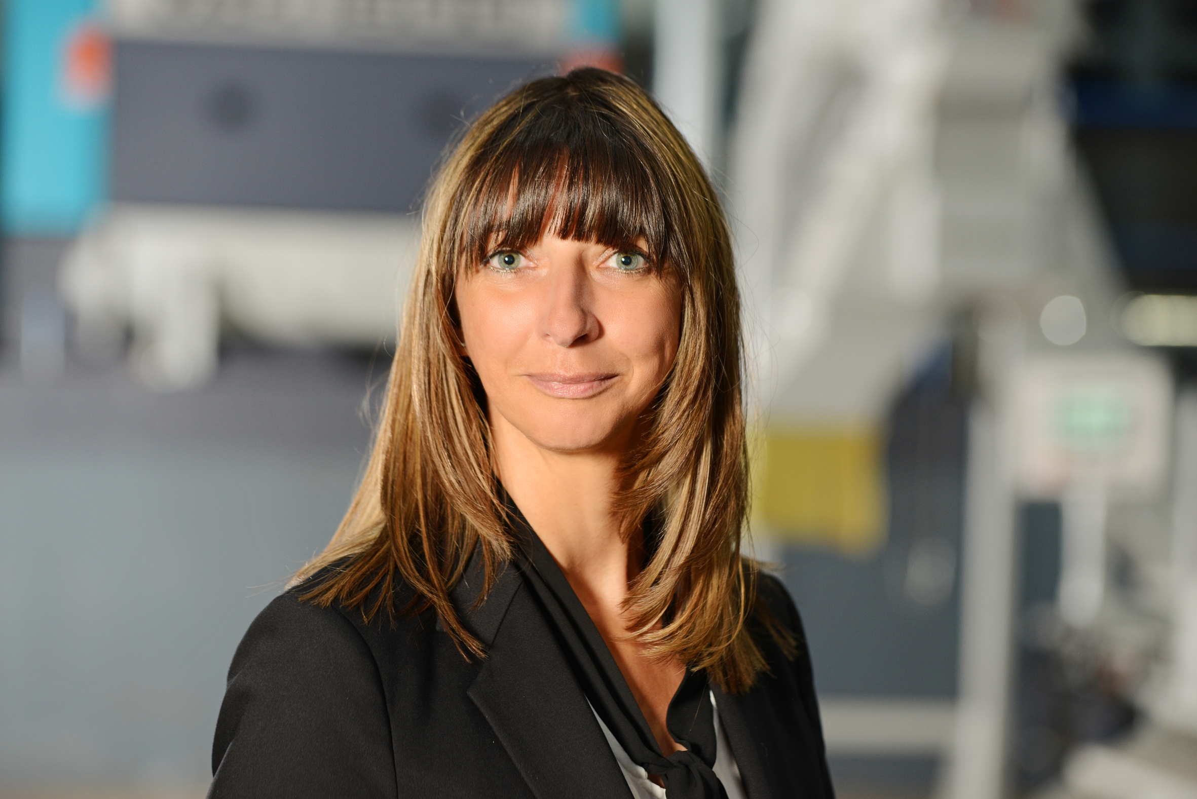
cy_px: 400
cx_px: 598
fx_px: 3992
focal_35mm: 120
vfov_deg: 11.4
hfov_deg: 17.1
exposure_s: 1/160
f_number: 4
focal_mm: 120
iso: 400
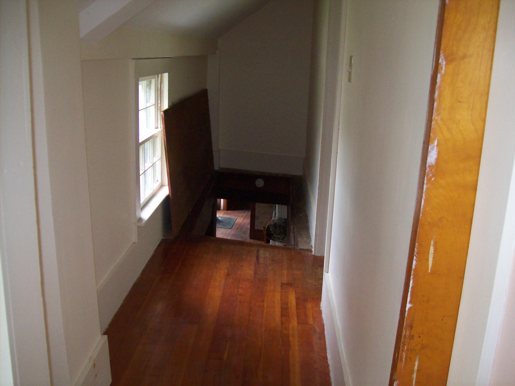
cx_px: 258
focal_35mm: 36
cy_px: 193
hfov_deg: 51.4
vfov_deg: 39.6
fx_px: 535
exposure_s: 1/64
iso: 200
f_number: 2.7
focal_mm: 6
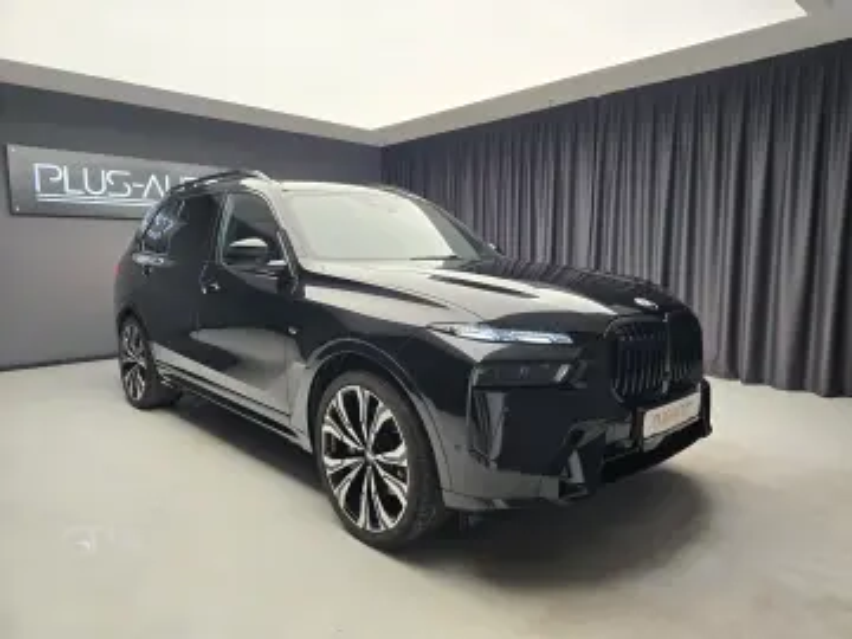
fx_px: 566
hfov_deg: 73.9
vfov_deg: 58.9
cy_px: 320
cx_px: 426
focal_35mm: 23
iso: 64
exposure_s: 1/61
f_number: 1.7
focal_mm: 6.3
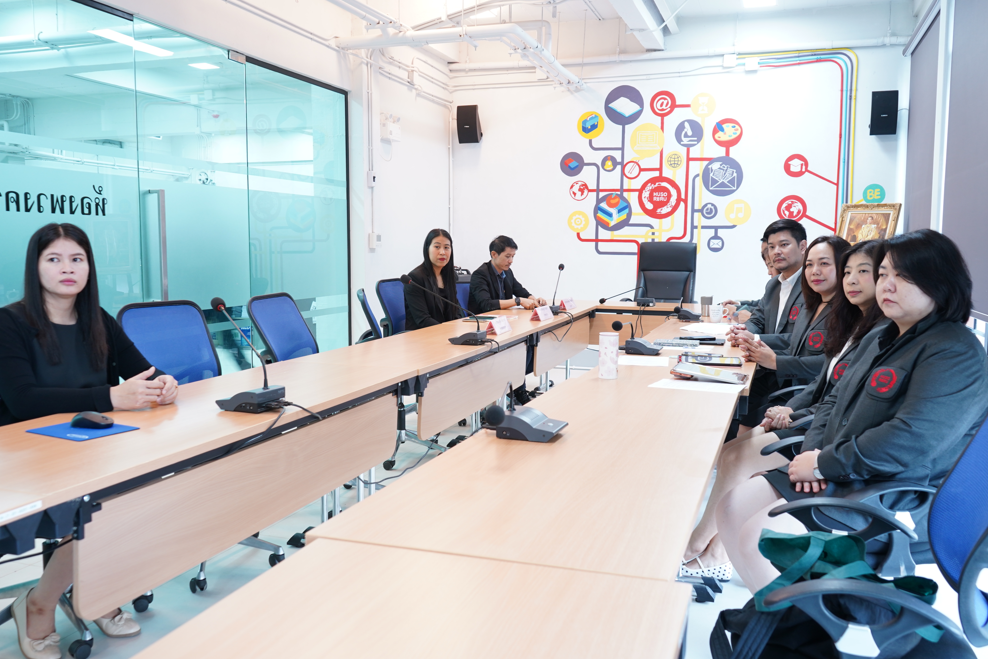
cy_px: 330
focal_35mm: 30
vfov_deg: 43.6
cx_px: 490
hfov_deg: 61.9
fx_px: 823
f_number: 5.6
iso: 800
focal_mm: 29
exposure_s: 1/15
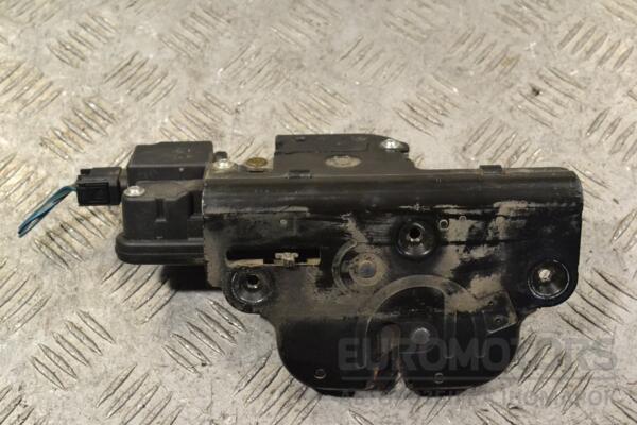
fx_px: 955
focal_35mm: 54
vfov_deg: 25.1
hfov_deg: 36.9
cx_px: 318
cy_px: 212
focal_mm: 36
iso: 3200
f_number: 9
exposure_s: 1/320
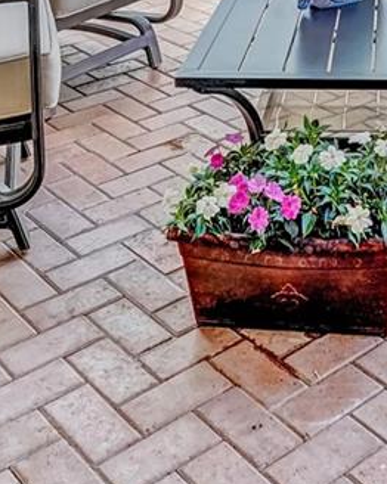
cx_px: 365
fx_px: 917
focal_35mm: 64
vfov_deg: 22.5
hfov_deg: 23.1
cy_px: -294
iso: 1250
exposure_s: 1/400
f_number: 5
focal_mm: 14
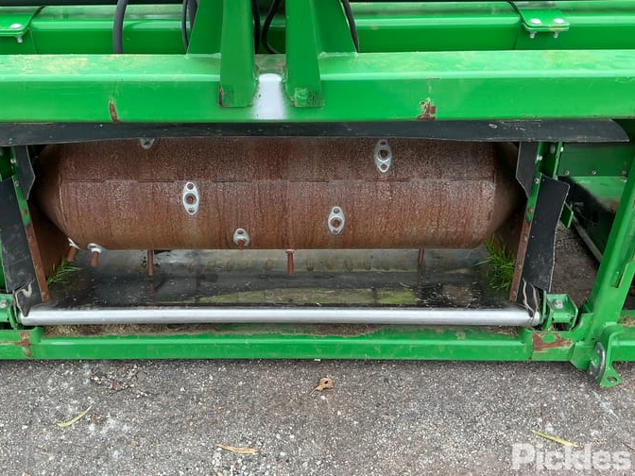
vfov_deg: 44.1
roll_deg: -0.4
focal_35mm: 32
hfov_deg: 56.7
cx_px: 283
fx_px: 587
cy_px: 212
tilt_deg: -37.3
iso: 20
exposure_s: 1/122
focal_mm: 3
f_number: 1.8
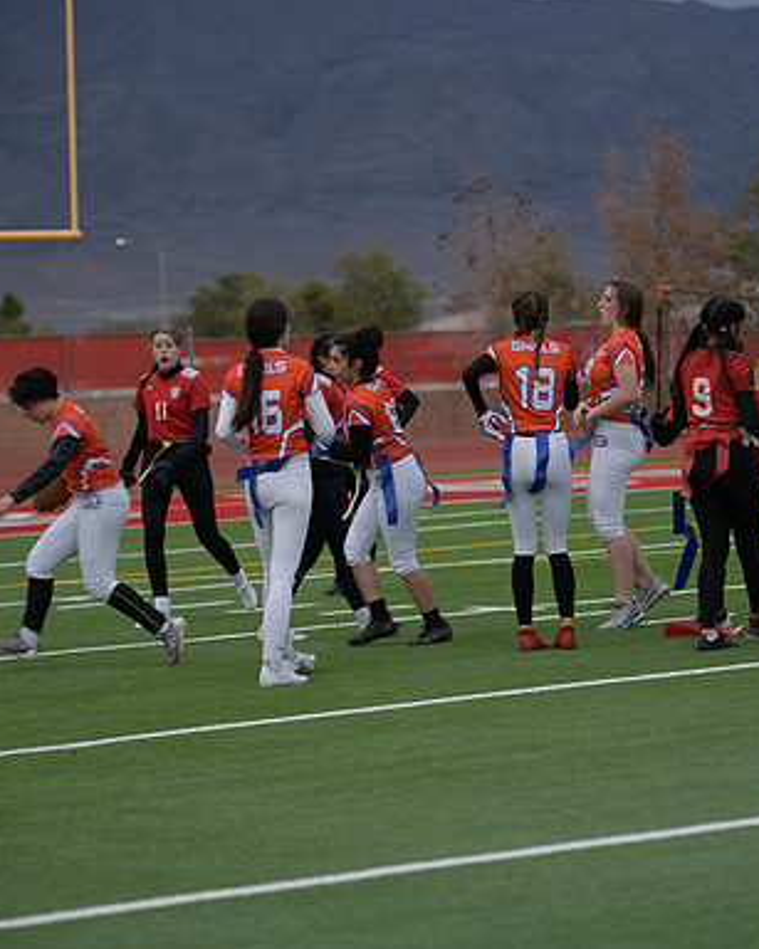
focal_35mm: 156
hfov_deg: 9.9
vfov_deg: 12.4
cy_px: 473
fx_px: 4382
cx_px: 438
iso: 90
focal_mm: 110
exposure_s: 1/200
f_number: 2.8
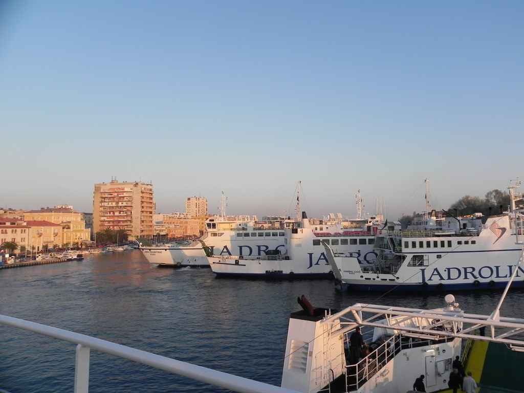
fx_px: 394
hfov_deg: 67.3
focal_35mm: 26
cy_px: 196
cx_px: 262
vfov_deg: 53.1
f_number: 5.6
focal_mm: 4.6
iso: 160
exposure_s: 1/220
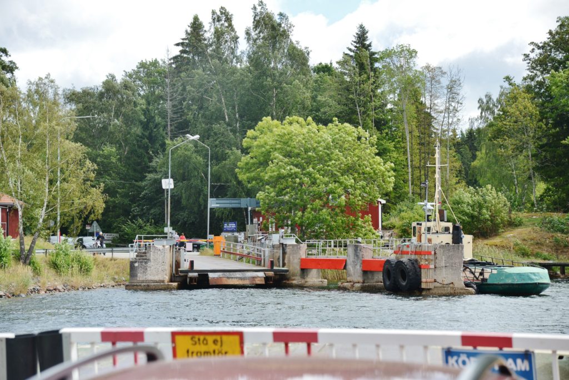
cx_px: 284
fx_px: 1360
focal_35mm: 86
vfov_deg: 15.9
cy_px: 190
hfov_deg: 23.6
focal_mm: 86
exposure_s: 1/1600
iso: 640
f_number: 5
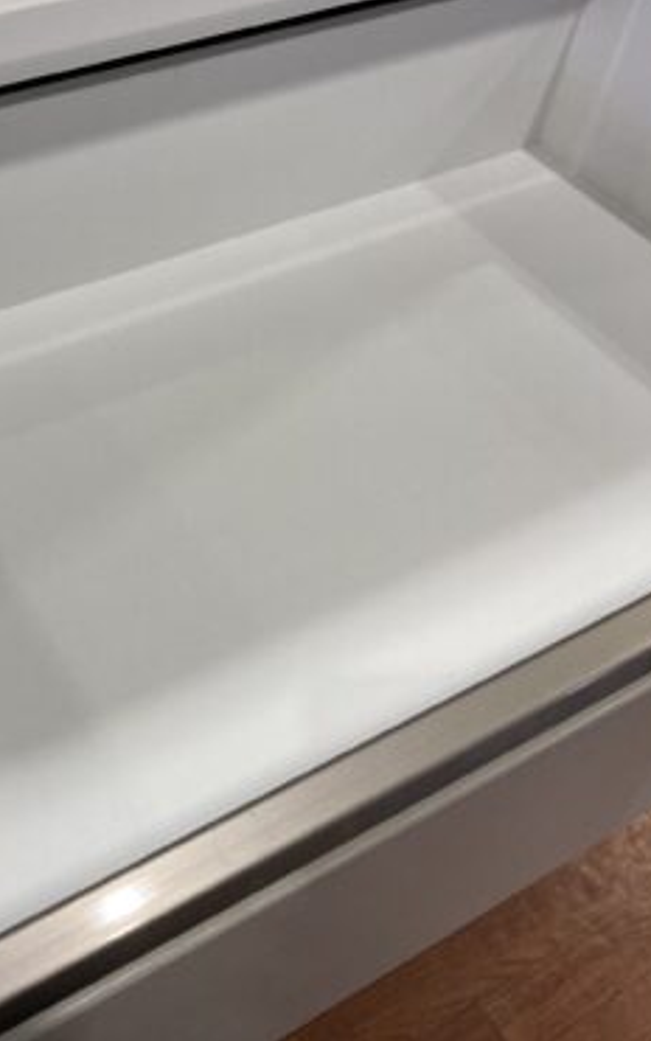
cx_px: 135
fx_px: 1135
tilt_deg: -47.3
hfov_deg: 31.2
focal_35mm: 40
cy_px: 518
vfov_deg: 49.3
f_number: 1.8
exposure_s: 1/100
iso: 80
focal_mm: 3.99
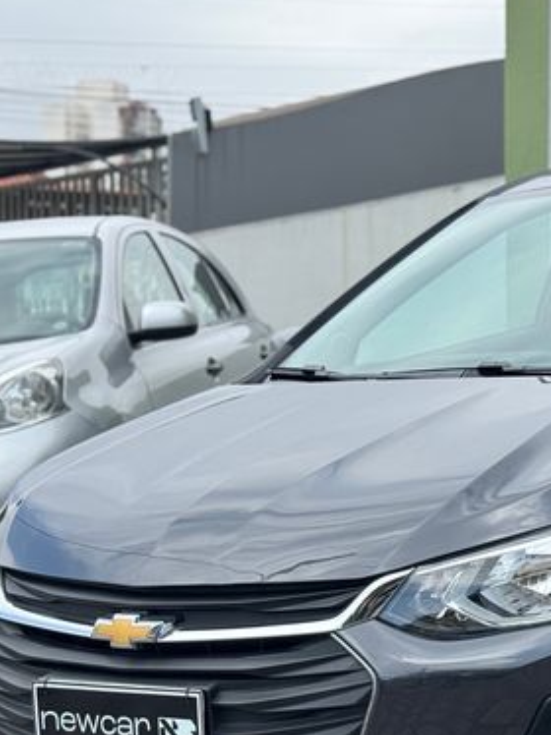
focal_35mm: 104
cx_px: 624
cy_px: 511
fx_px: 2210
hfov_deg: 13.9
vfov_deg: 18.8
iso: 64
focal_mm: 6.76
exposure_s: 1/2717
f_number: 1.78
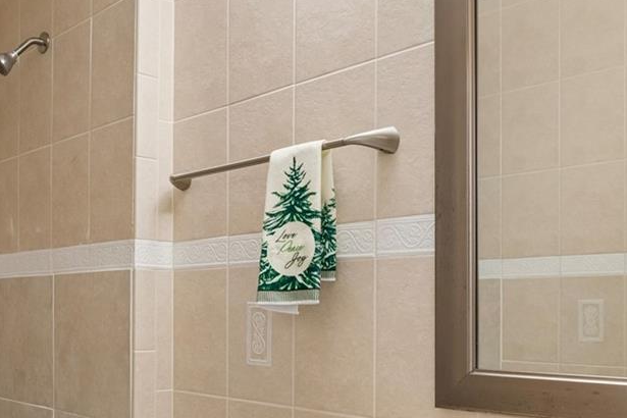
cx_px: 159
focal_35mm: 39
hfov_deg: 47.7
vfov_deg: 33.1
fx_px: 679
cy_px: 342
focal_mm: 10
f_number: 7.1
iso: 100
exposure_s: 1/5
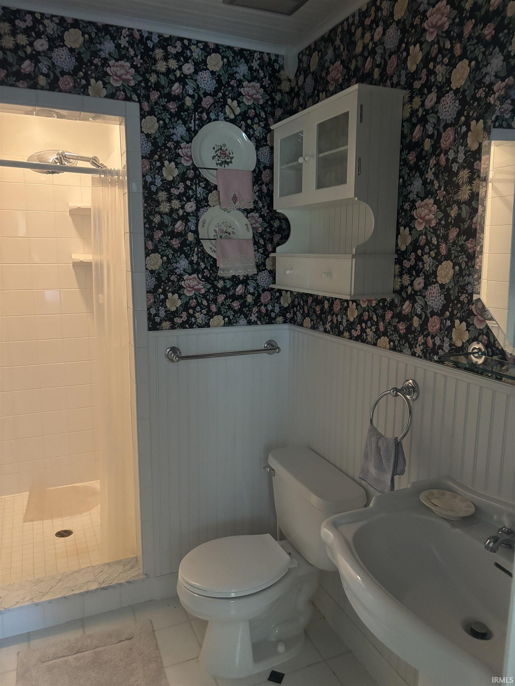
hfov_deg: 53.1
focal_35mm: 26
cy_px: 343
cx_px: 258
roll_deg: -0.4
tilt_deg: -10.3
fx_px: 516
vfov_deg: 67.3
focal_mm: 5.96
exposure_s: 1/30
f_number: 1.6
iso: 640
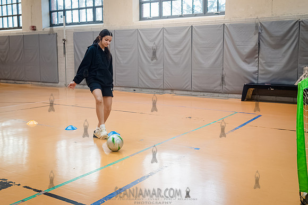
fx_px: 337
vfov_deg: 33.9
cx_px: 151
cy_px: 90
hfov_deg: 49.1
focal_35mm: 39
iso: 8000
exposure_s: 1/800
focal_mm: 35
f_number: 5
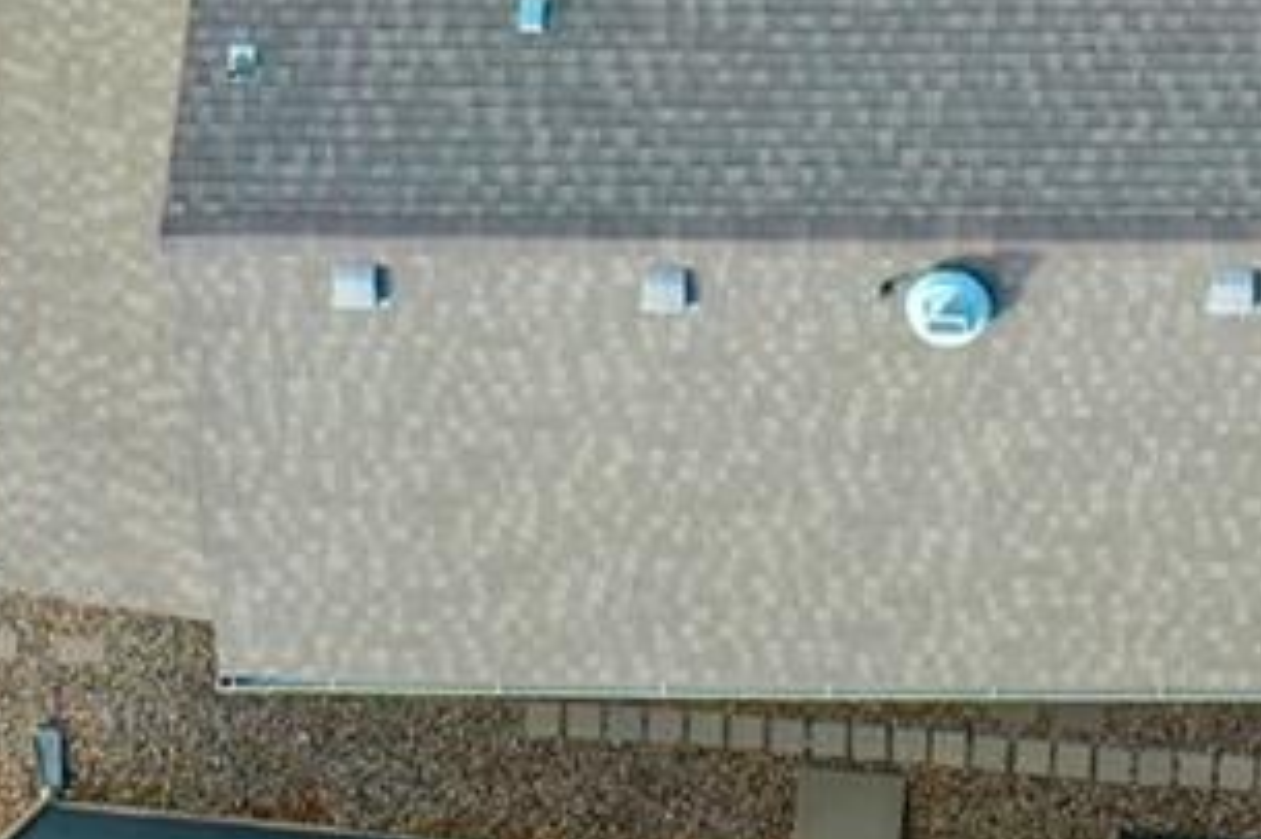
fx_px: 5146
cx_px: 1426
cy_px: -616
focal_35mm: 147
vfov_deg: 9.0
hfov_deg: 13.7
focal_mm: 10.26
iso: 100
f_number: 4.5
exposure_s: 1/200
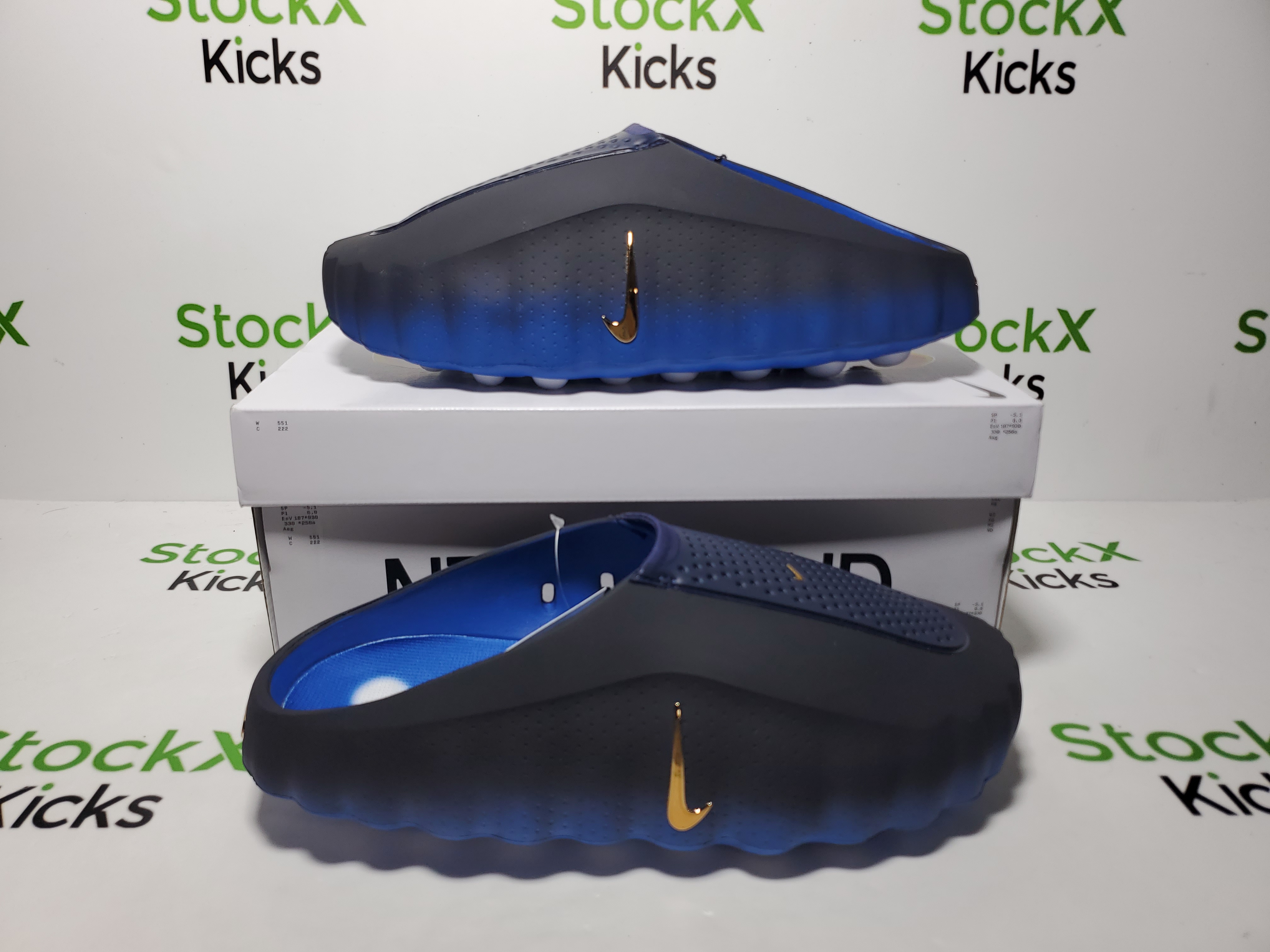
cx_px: 635
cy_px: 476
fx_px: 954
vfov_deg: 53.1
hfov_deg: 67.3
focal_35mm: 26
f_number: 1.5
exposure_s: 1/442
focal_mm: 4.3
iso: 50
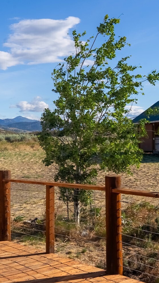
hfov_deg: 21.0
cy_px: 151
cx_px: 86
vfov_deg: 36.4
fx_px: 429
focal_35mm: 57
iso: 100
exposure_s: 1/8000
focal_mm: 31.7
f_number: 10
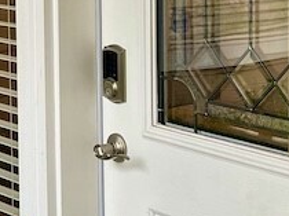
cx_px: 17
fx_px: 1059
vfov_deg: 11.5
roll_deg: +1.4
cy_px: -29
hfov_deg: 15.3
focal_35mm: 127
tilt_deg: -5.0
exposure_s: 1/121
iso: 80
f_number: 1.6
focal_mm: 5.1
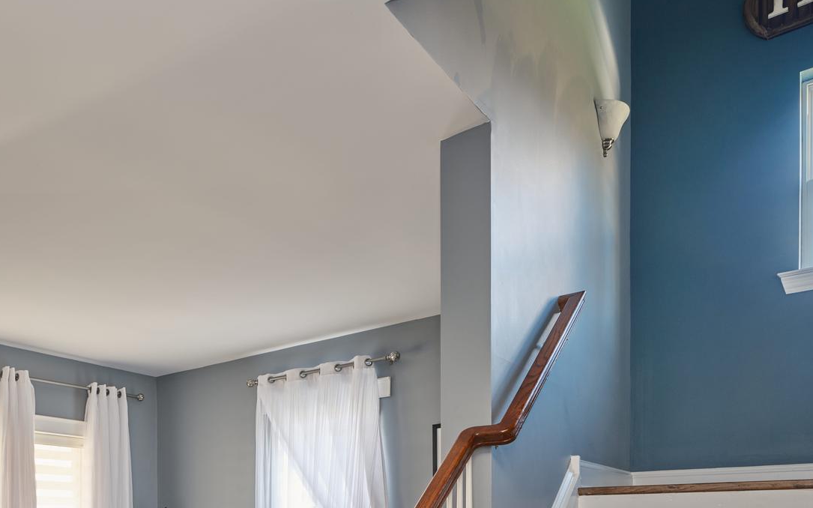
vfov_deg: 35.0
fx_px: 709
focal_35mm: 32
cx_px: 139
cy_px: 532
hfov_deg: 54.6
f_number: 8
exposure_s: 1/2.5
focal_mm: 20
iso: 400
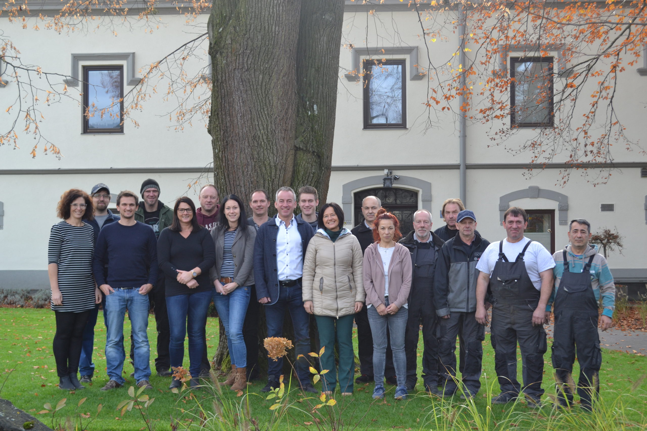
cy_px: 216
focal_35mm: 51
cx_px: 324
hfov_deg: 38.9
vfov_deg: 26.5
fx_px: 917
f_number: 5.6
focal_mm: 34
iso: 280
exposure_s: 1/125
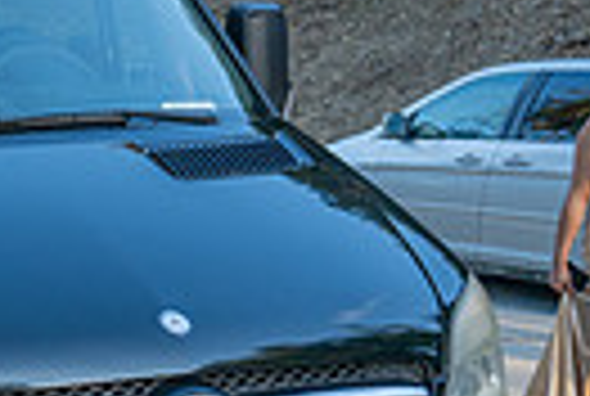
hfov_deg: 13.1
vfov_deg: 10.7
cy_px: 295
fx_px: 2103
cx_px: -698
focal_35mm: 128
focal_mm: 29
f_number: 4.5
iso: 400
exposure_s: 1/200
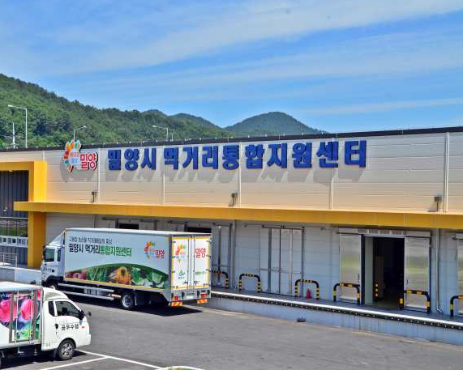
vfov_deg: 24.6
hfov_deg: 30.4
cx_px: 182
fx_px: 850
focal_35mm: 62
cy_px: 183
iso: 500
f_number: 16
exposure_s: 1/500
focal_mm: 36
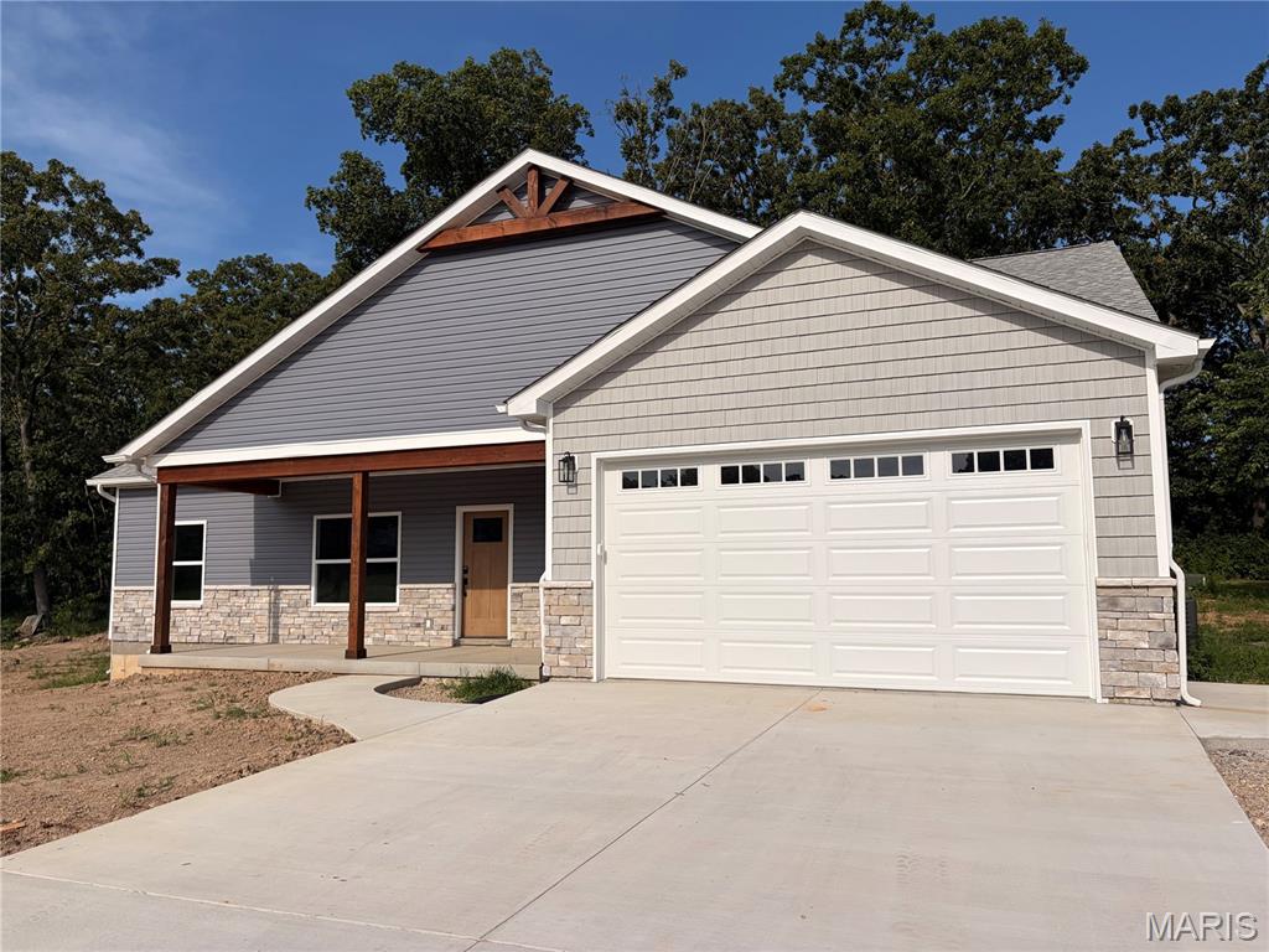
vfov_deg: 53.1
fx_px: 953
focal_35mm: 26
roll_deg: +0.4
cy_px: 476
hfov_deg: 67.3
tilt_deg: +6.7
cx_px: 634
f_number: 1.6
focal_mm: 5.96
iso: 50
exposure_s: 1/7813
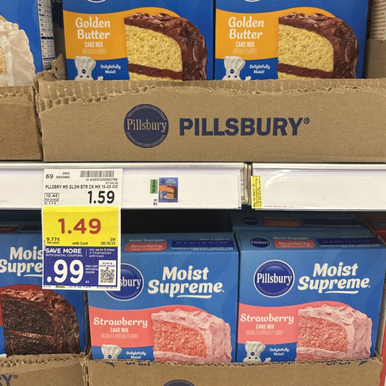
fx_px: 366
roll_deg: -0.5
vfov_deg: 54.4
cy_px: 126
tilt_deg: -11.2
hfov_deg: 55.6
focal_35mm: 29
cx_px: 196
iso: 160
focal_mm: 6.86
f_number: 1.78
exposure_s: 1/63
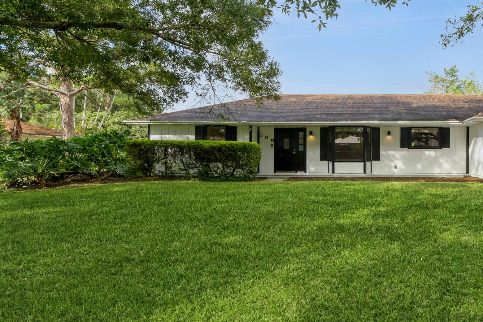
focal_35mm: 25
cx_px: 364
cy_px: 125
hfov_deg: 66.9
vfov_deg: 50.9
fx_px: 335
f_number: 10
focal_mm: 13
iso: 160
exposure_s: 1/60
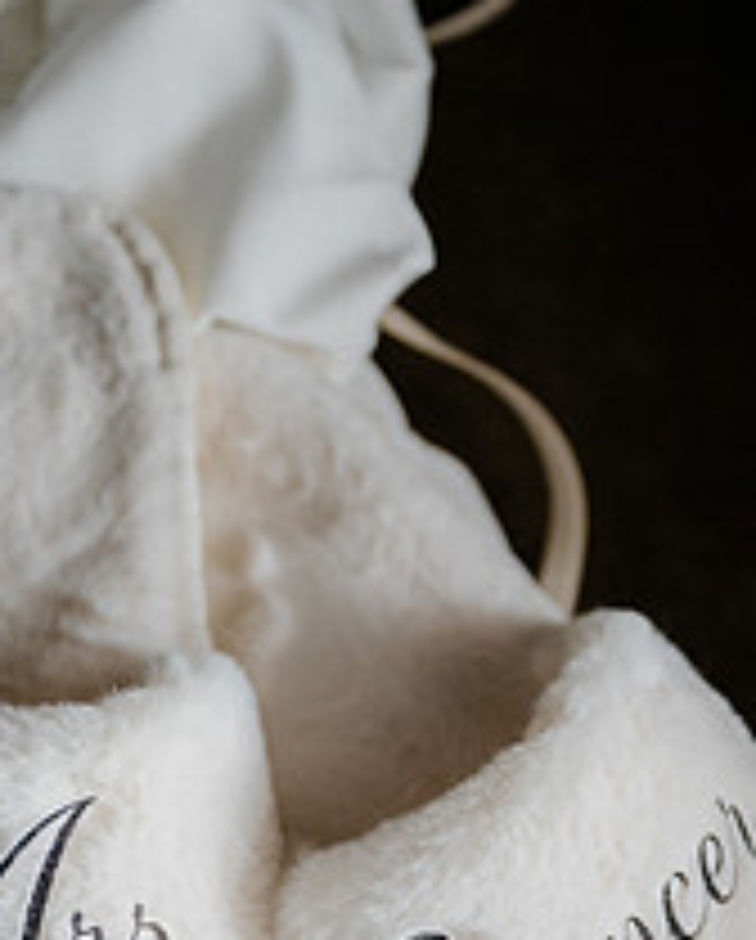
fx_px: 3430
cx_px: 292
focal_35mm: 123
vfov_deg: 15.5
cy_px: 774
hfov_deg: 12.6
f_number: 2.8
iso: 1600
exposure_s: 1/200
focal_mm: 61
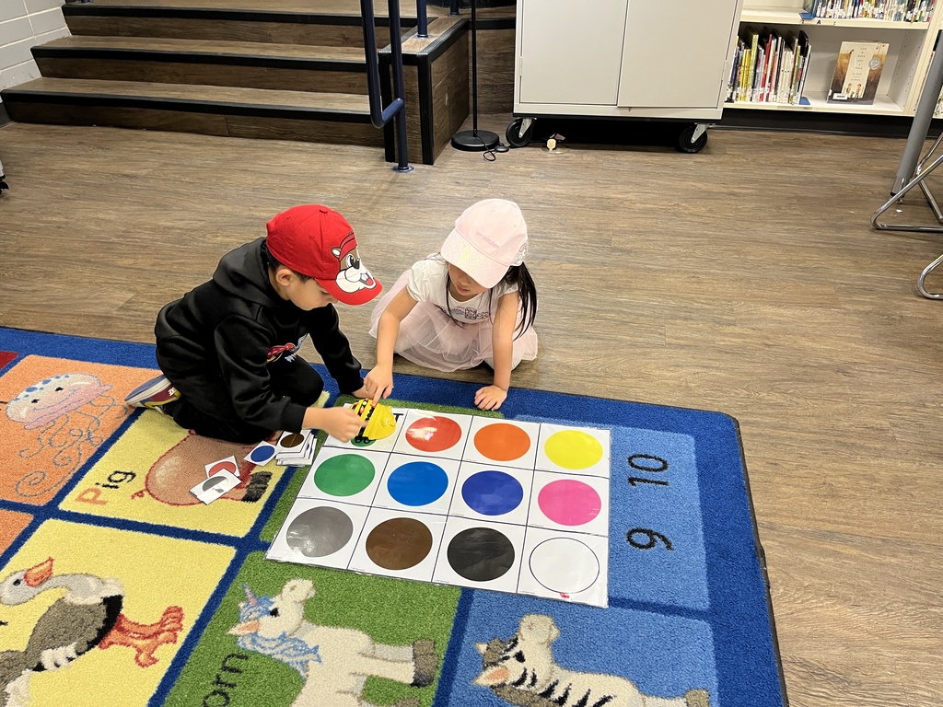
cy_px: 354
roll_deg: +0.6
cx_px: 472
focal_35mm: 26
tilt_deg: -34.3
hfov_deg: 67.3
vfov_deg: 53.1
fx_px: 708
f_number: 1.6
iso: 125
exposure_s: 1/60
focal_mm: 5.1
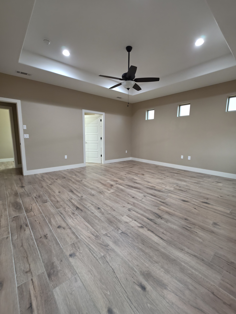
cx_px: 118
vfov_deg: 106.2
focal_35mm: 13
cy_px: 157
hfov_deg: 89.9
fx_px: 118
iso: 125
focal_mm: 2.2
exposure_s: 1/30
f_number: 1.9
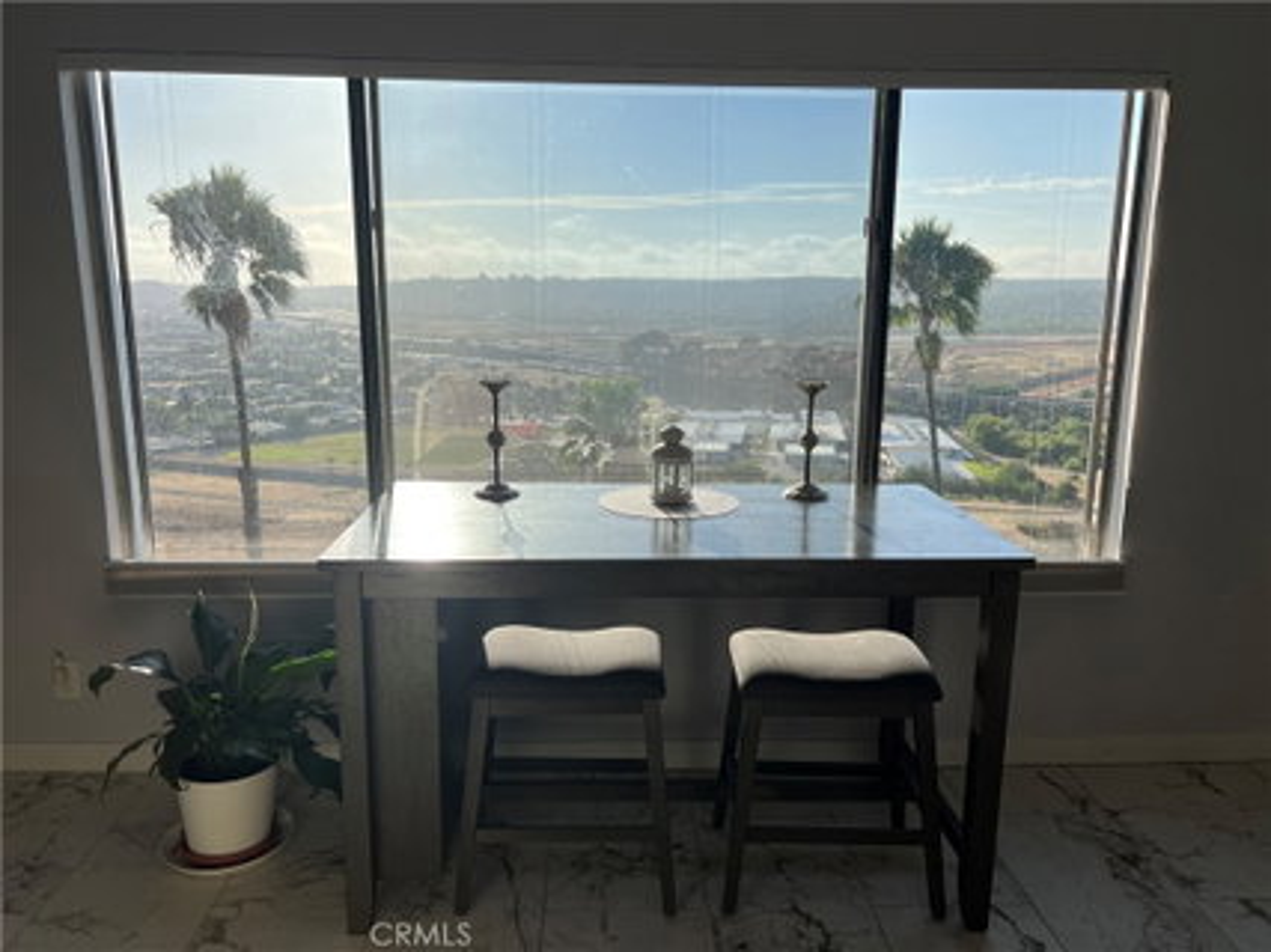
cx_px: 636
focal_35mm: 26
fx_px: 954
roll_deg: -0.4
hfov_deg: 67.3
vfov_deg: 53.0
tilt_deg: -11.3
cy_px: 476
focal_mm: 5.7
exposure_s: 1/2994
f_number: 1.5
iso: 50
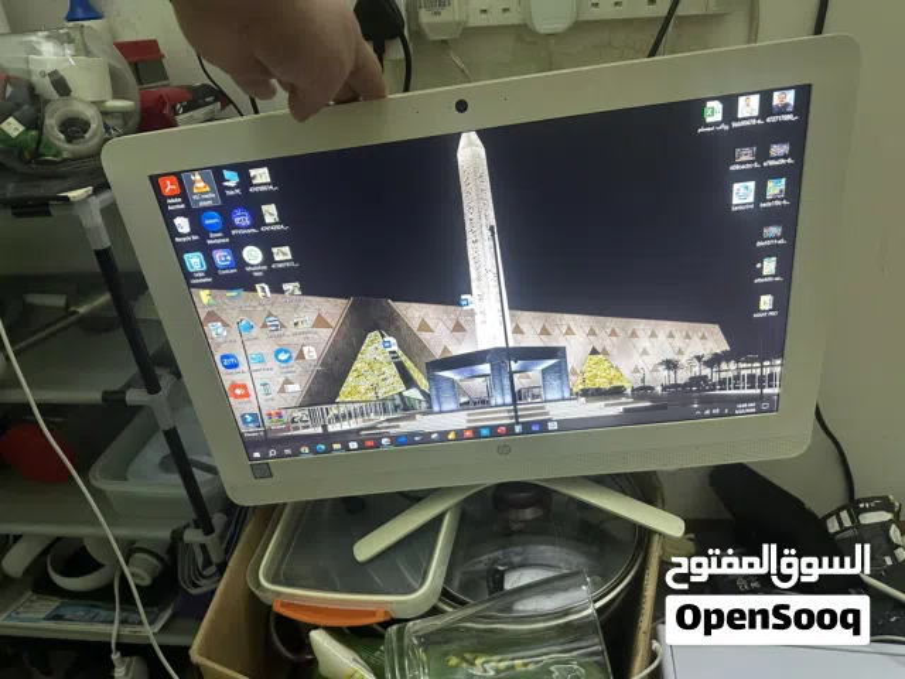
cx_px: 452
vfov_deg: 56.8
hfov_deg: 71.6
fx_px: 627
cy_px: 340
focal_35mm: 24
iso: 400
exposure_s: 1/60
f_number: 1.78
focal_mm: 6.86
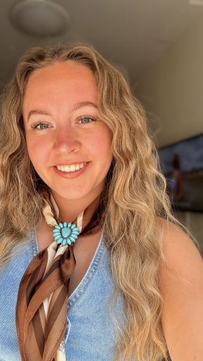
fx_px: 249
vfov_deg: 71.9
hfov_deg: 44.1
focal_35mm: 26
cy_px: 187
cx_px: 78
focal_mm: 2.69
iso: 32
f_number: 1.9
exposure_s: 1/122
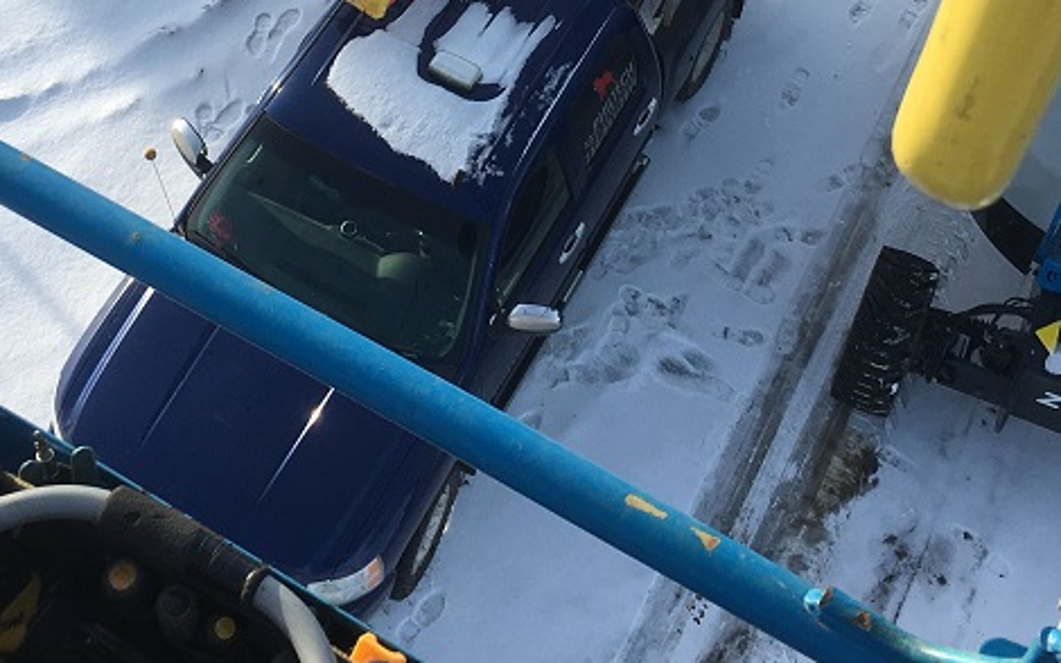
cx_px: 447
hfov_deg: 30.6
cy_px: -92
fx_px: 1938
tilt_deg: -49.9
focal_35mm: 67
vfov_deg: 18.6
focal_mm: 4.15
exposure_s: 1/769
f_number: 2.2
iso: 25
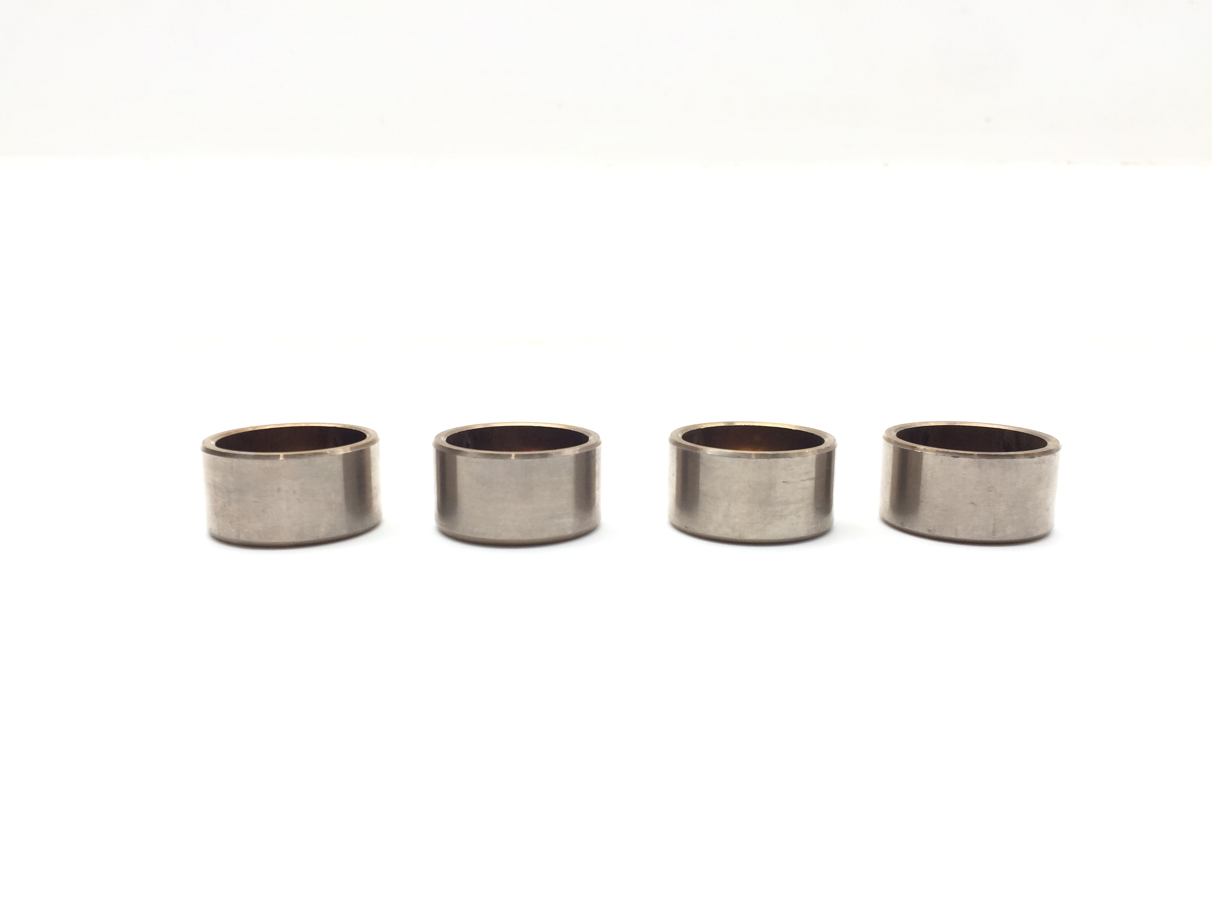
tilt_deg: -12.5
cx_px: 606
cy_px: 454
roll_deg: -0.6
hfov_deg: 61.7
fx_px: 1015
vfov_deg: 48.2
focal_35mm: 29
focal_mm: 4.15
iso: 32
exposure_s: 1/124
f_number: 2.2
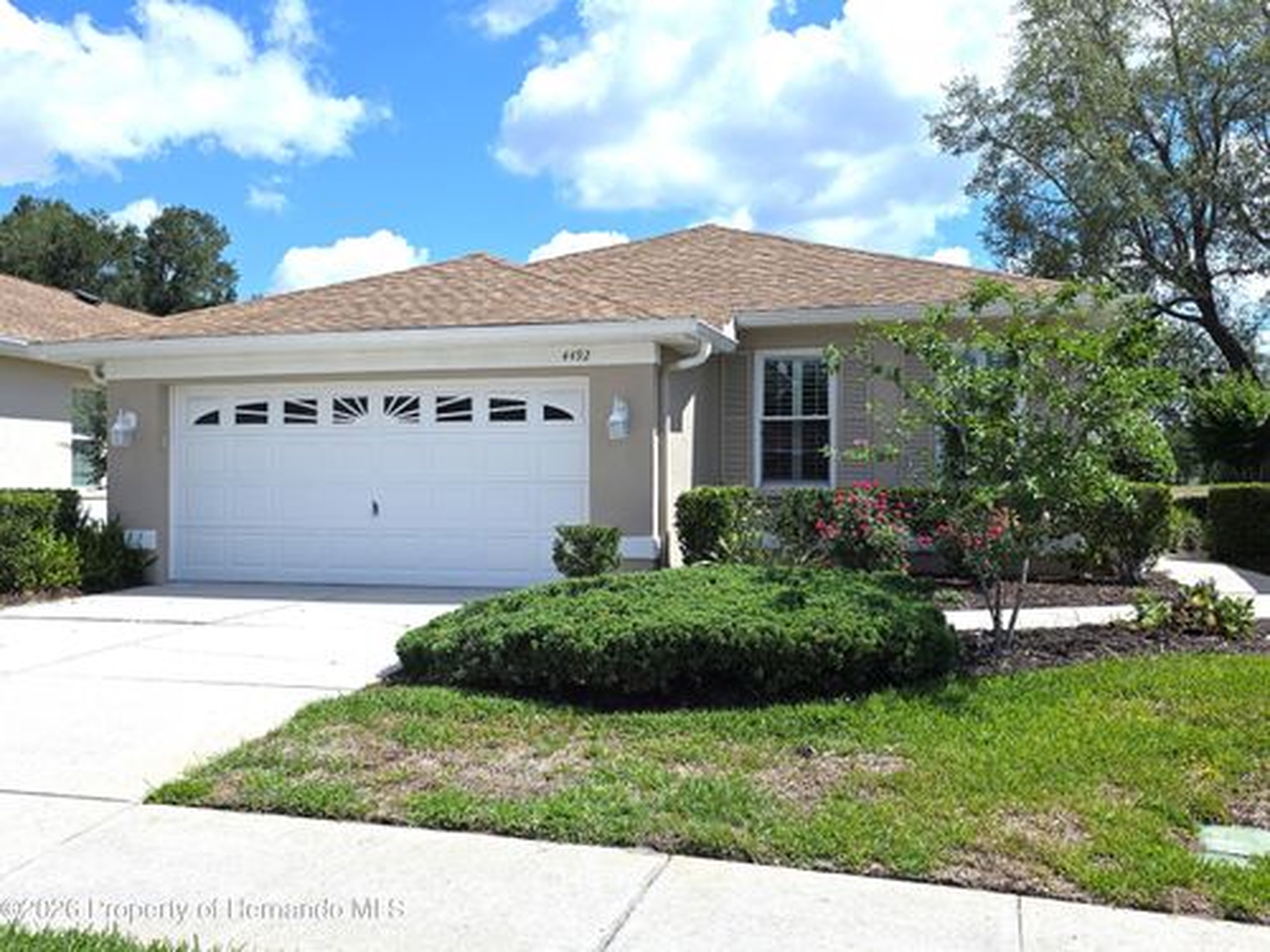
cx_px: 635
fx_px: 1101
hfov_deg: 60.0
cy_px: 476
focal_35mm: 30
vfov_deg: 46.8
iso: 12
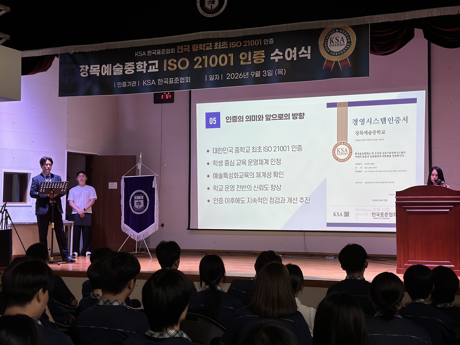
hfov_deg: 34.9
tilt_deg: +4.2
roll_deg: +0.1
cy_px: 155
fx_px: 731
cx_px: 260
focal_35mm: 55
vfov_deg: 26.5
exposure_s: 1/91
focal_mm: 6.86
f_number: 1.78
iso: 125
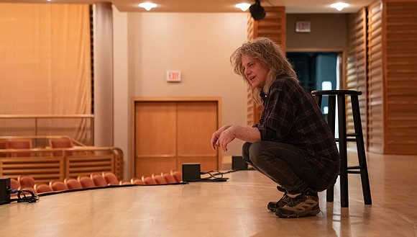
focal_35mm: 84
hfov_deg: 25.3
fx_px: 928
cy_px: 101
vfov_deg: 14.5
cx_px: 239
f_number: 2.8
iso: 12800
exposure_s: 1/160
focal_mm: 70
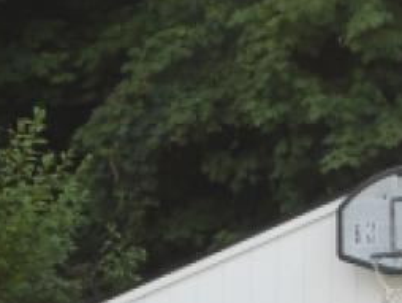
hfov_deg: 7.8
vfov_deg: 5.8
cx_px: 386
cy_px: 353
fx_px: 2953
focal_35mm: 254
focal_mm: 11.2
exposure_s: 1/250
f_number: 4.2
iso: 80
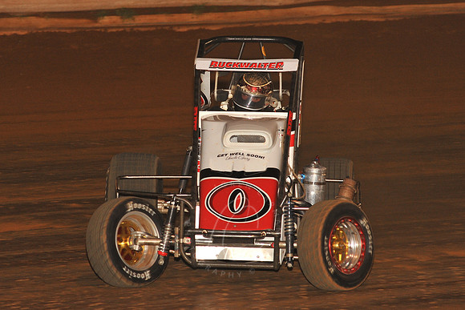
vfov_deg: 7.4
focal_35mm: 185
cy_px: 155
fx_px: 2390
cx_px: 232
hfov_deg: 11.1
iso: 1000
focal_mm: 185
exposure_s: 1/320
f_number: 6.3
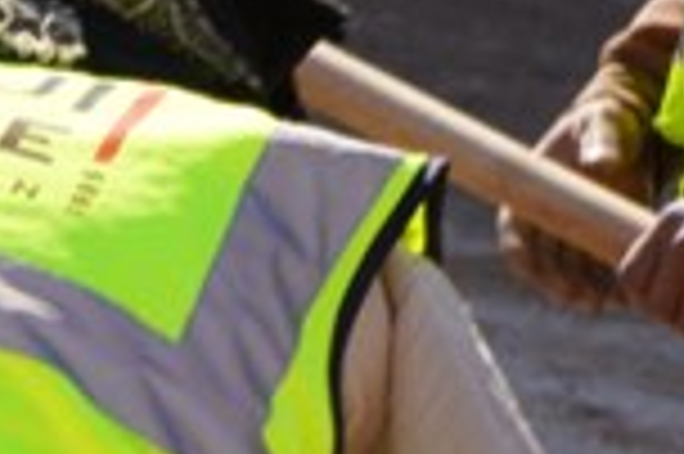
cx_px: -698
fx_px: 5200
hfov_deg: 7.2
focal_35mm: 274
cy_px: 587
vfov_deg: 5.0
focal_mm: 52
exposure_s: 1/125
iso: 100
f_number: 9
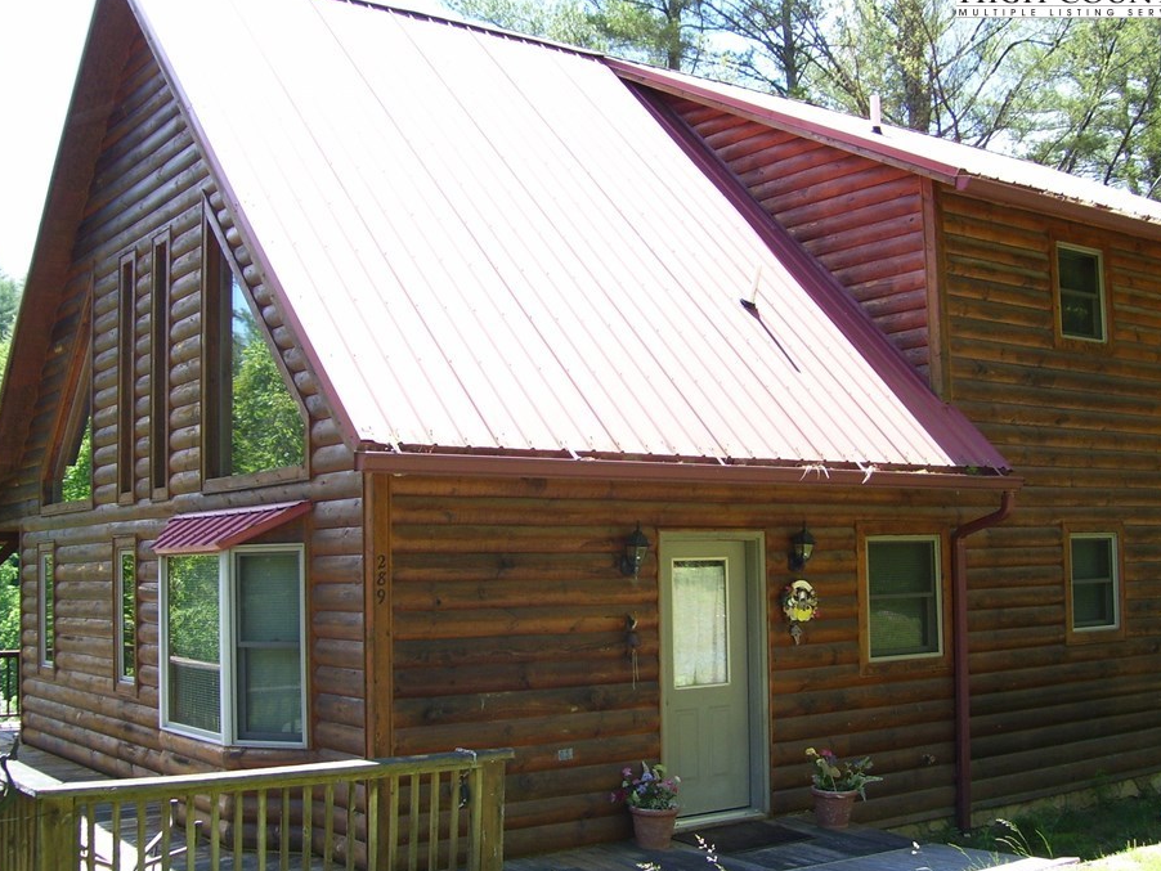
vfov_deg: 34.4
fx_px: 1409
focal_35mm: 42
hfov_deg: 44.8
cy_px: 446
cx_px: 560
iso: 80
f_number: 2.7
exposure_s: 1/250
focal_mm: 6
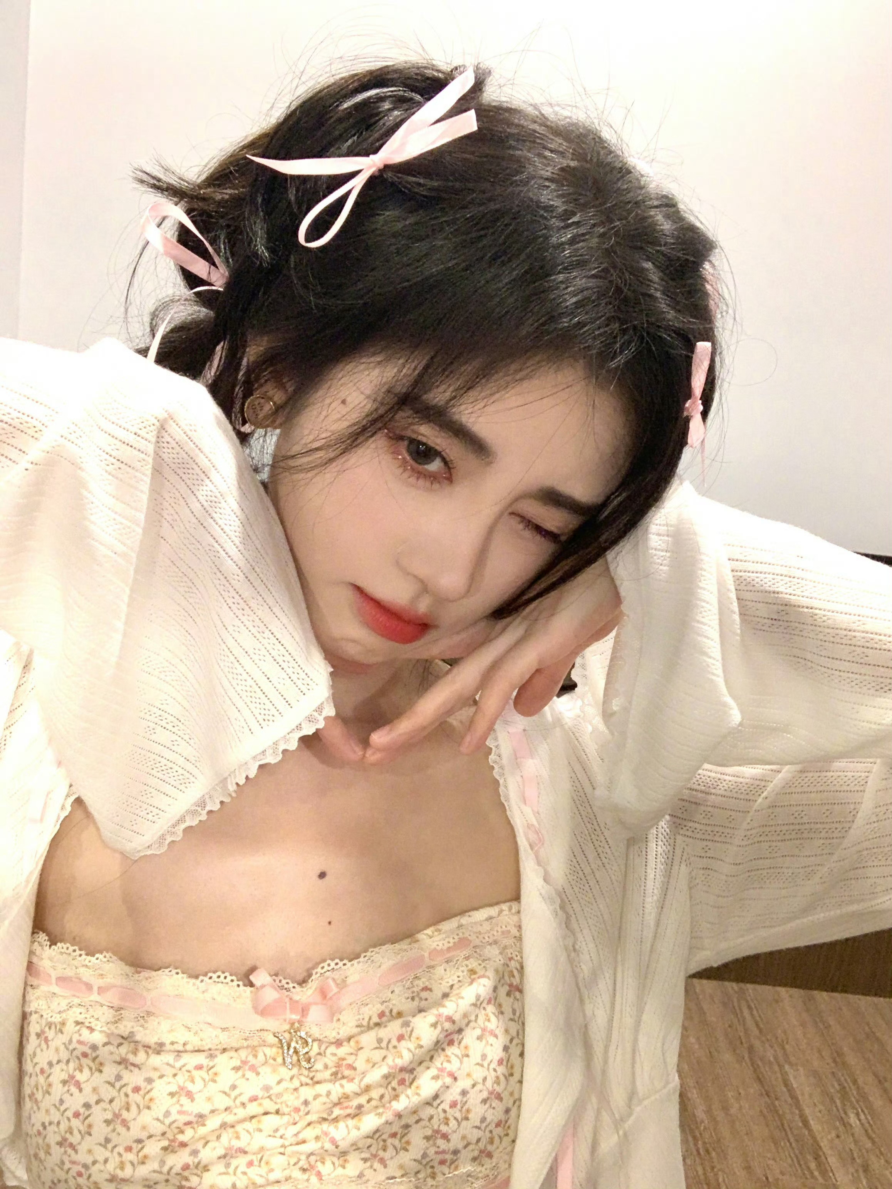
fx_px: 1099
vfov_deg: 56.8
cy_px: 594
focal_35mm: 32
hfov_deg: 44.2
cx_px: 446
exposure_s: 1/25
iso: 400
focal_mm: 2.87
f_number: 2.2
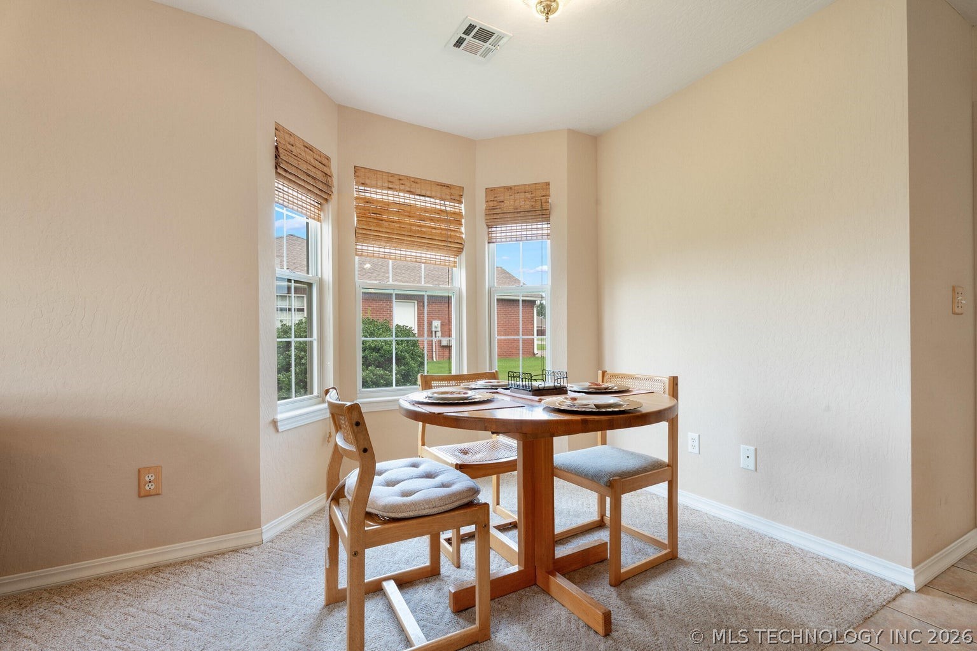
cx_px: 488
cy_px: 326
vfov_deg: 73.7
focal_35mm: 16
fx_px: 434
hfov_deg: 96.7
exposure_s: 1/4
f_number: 11
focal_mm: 16
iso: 200
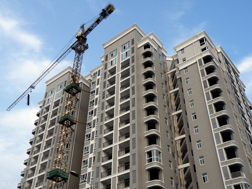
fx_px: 320
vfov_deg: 32.9
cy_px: 94
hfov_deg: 42.9
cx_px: 126
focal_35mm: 44
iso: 100
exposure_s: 1/160
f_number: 2.8
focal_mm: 7.87
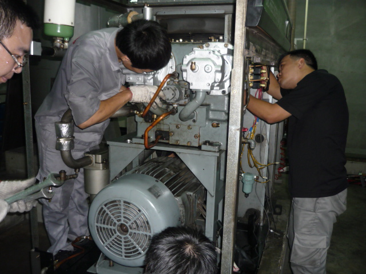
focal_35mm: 33
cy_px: 137
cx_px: 183
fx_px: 349
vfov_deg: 42.9
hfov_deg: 55.4
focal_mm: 5.5
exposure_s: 1/30
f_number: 2.8
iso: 160
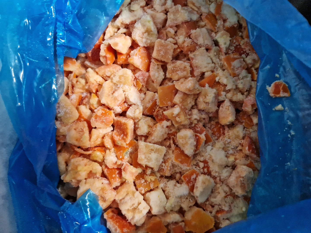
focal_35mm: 23
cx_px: 156
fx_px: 207
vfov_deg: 58.9
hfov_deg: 73.9
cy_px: 116
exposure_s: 1/50
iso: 640
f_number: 1.8
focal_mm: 5.4
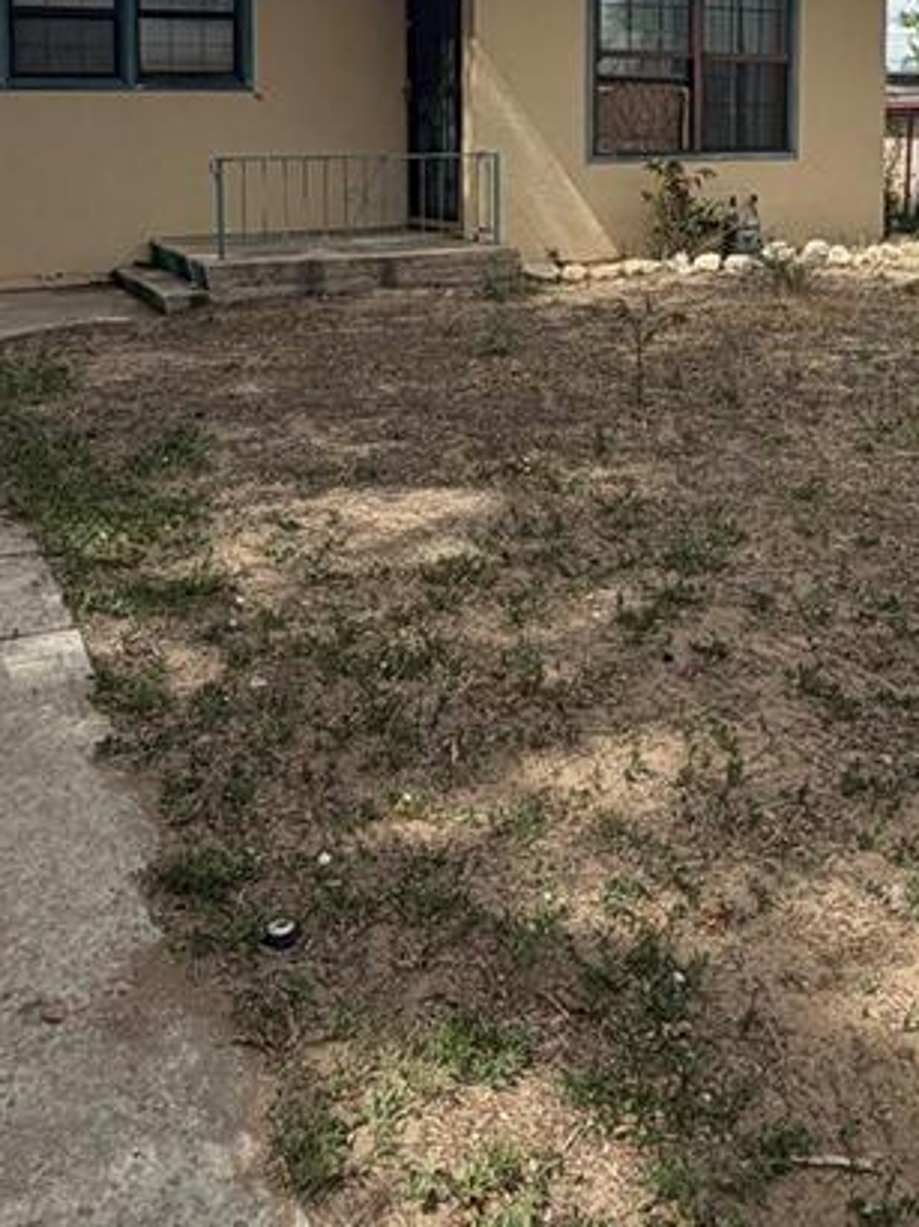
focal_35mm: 41
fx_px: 1453
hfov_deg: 34.9
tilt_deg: -4.7
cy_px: 221
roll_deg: +0.1
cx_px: 575
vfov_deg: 43.4
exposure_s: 1/1050
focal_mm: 2.22
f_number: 2.2
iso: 20
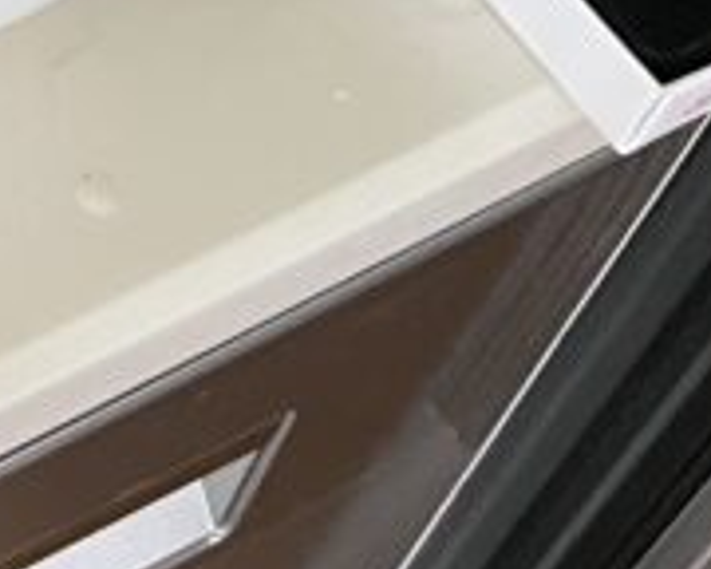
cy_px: -364
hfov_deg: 12.0
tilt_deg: -50.9
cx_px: -683
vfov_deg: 10.3
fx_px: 3030
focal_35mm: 144
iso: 640
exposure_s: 1/40
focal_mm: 5.7
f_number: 1.5
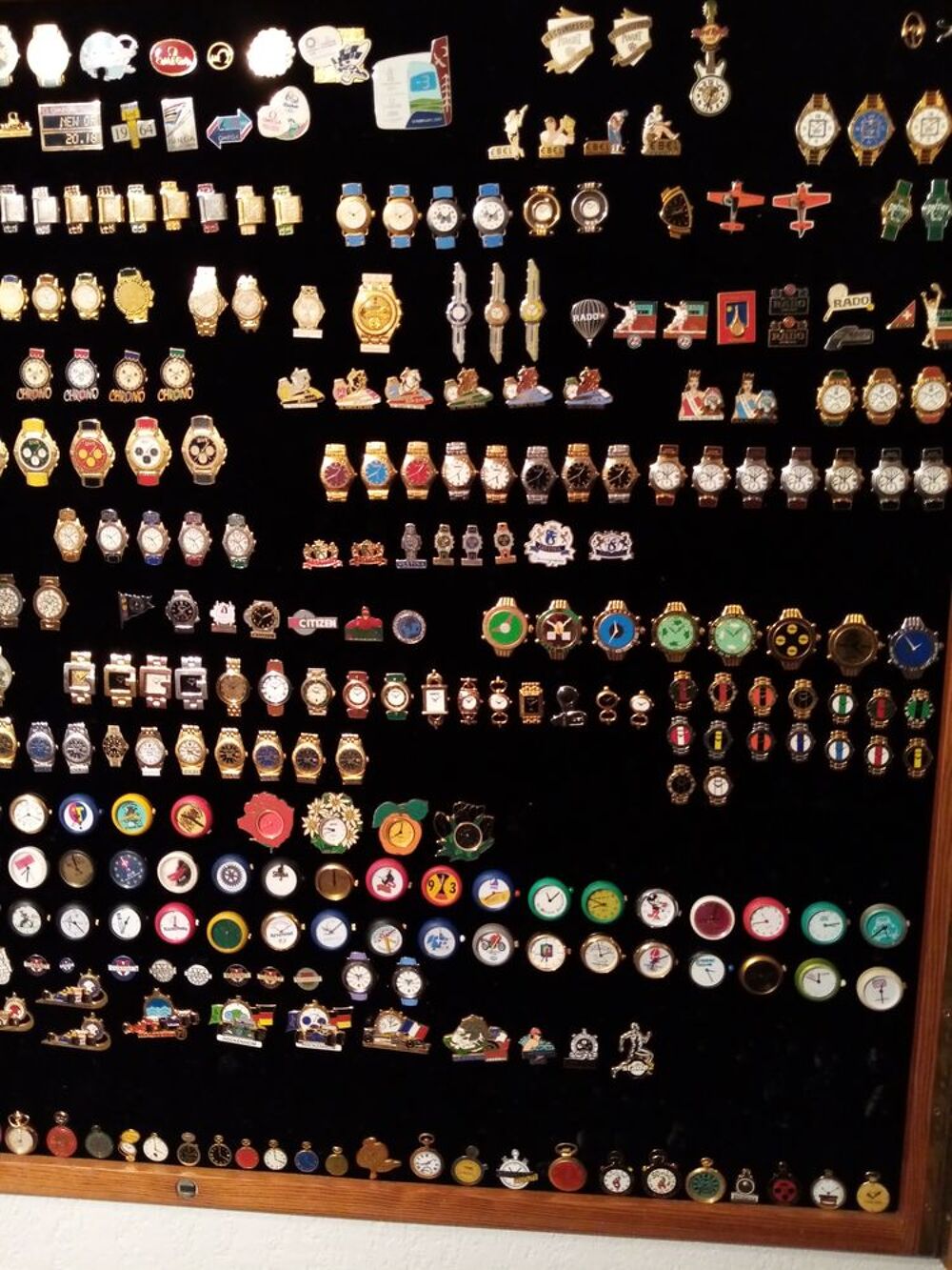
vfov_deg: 67.3
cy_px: 635
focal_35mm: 26
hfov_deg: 53.1
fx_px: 953
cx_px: 476
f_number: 1.8
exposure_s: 1/25
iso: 534
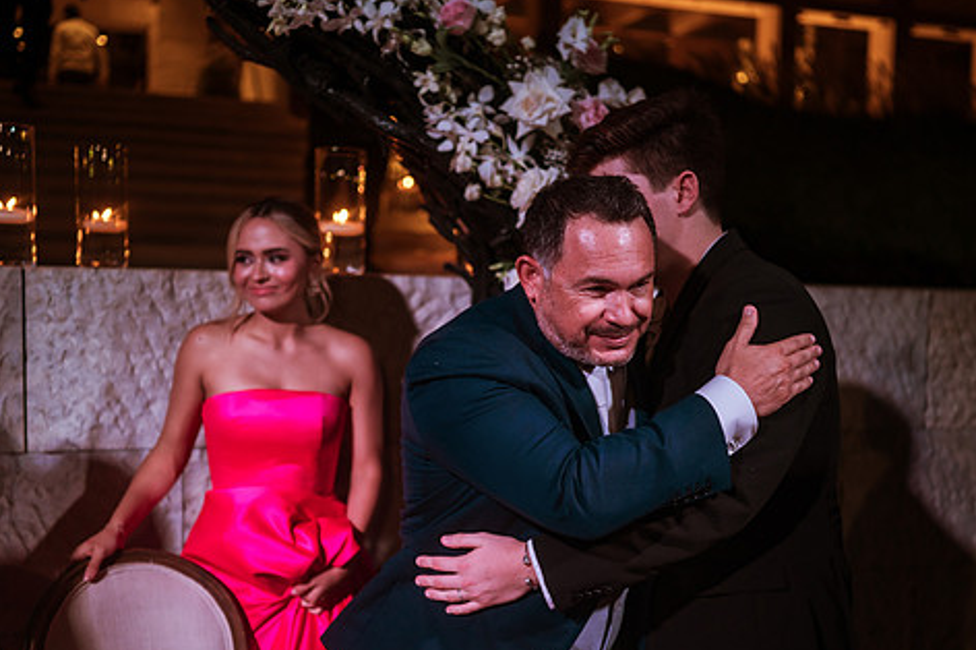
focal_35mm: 43
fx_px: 1165
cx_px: 484
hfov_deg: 45.5
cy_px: 385
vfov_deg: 31.1
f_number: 1.8
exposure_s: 1/160
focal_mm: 35
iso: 500
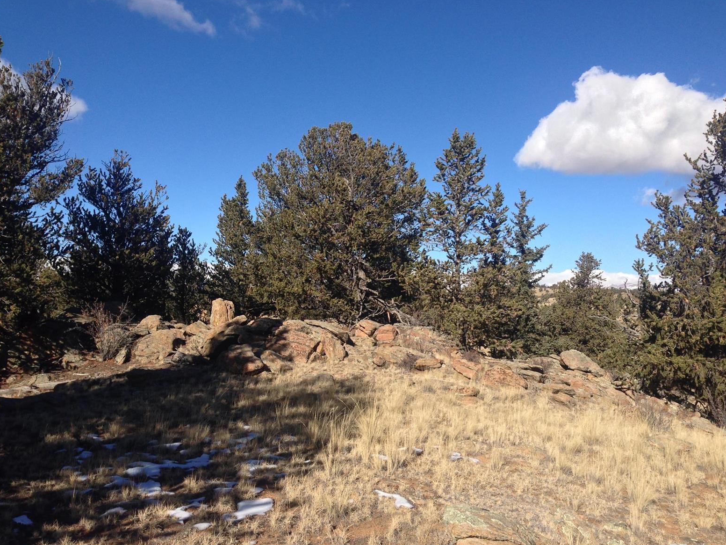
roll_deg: -1.5
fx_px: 713
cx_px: 371
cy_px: 278
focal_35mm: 34
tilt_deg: +2.9
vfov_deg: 41.8
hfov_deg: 53.9
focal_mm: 4.12
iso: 50
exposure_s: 1/1595
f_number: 2.4
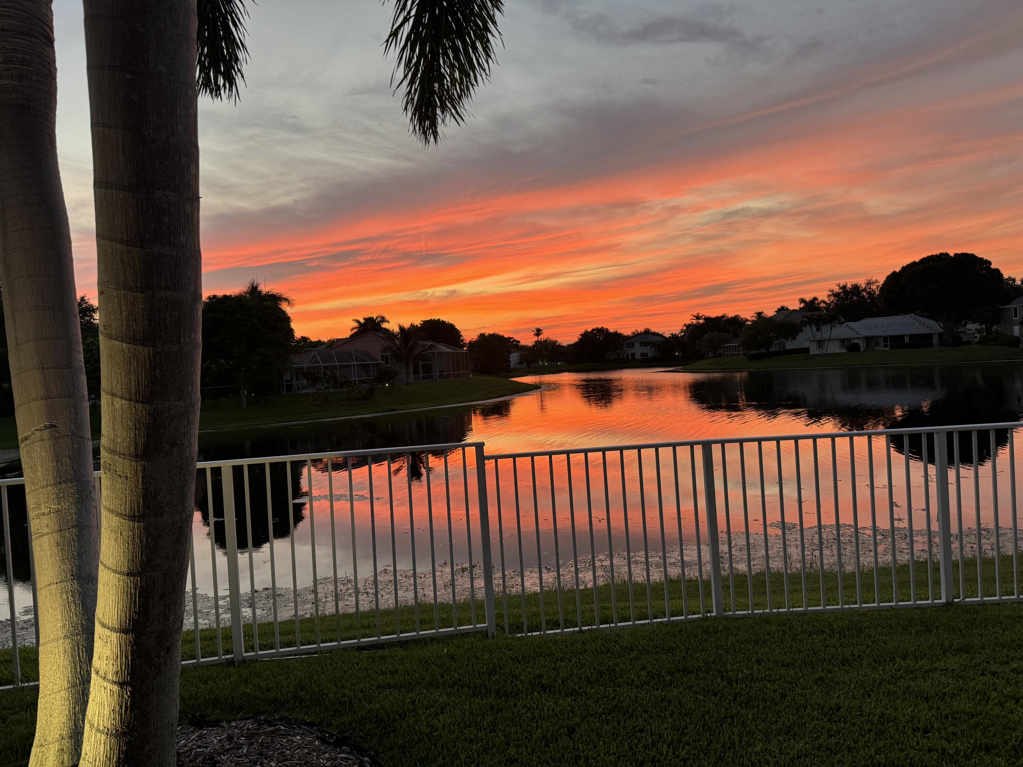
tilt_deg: -2.6
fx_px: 709
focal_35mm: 24
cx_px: 512
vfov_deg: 56.8
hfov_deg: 71.6
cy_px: 384
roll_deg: +2.8
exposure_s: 1/106
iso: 200
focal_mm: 6.76
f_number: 1.78
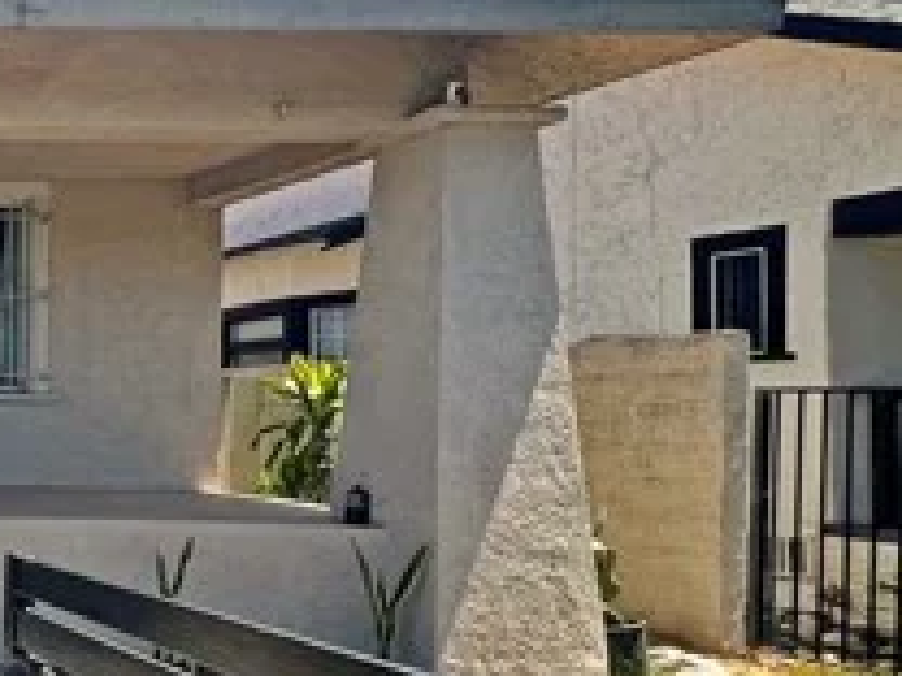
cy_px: 399
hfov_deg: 29.0
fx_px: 1042
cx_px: -451
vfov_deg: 35.9
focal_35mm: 40
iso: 32
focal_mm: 1.57
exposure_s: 1/677
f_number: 1.8
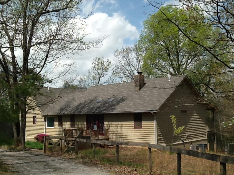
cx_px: 117
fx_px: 297
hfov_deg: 42.9
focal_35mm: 44
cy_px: 88
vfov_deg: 32.9
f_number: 2.4
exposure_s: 1/1486
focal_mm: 2.03
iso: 40
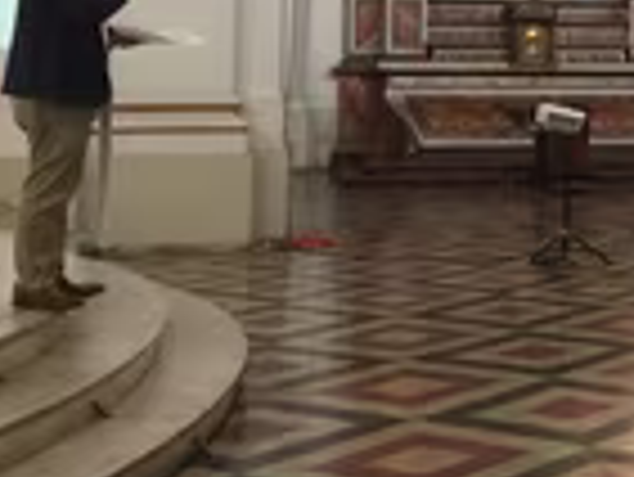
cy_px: 40
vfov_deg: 17.7
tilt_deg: +0.5
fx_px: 1503
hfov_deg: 20.9
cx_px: 895
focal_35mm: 82
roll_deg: -1.3
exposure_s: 1/17
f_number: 2.2
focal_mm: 4.15
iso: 50
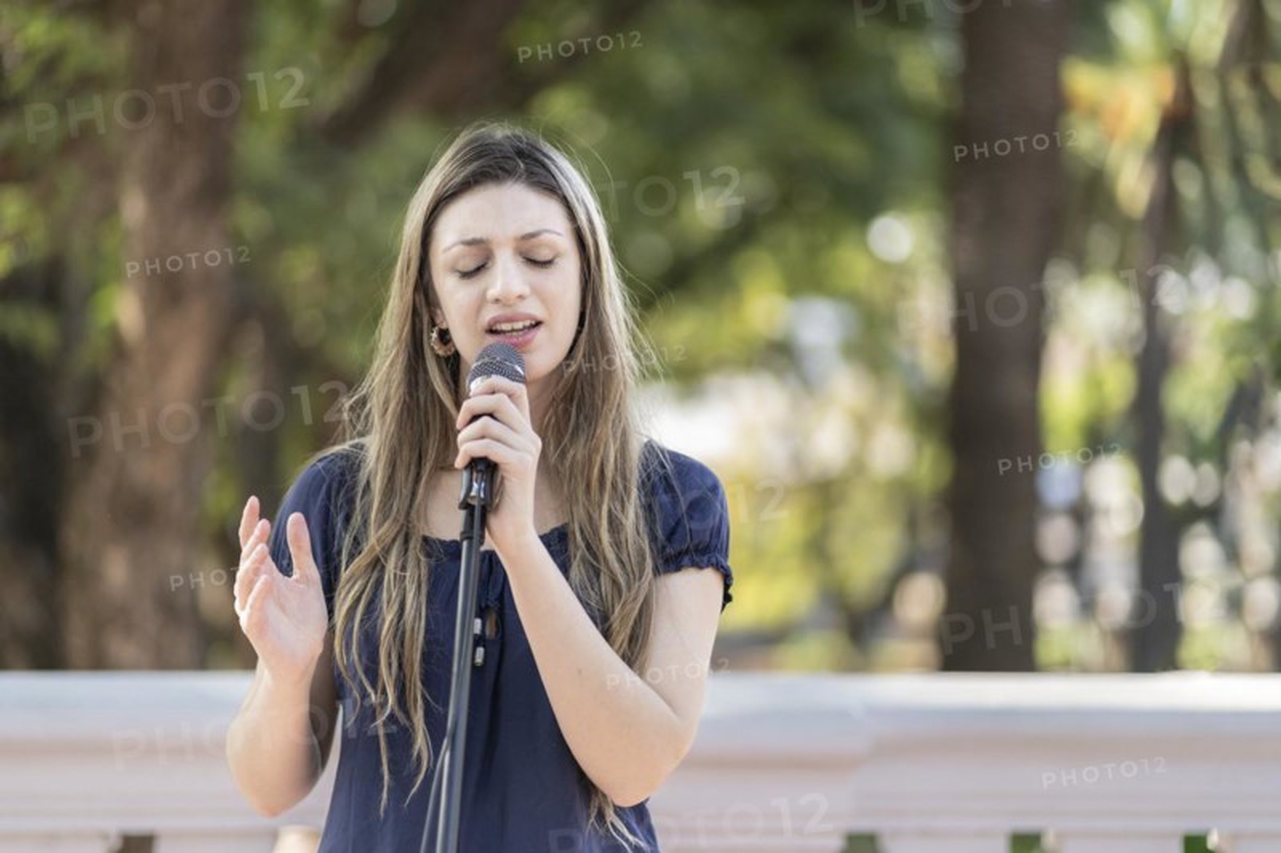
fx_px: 3024
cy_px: 426
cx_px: 640
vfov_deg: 16.1
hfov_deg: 23.9
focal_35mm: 85
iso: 500
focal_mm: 85
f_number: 1.8
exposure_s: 1/2000
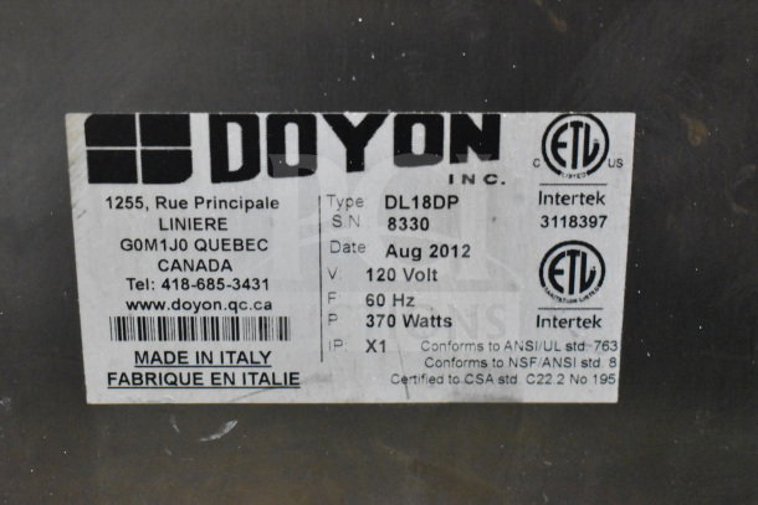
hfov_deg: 35.0
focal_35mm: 57
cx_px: 379
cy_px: 252
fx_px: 1200
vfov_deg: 23.8
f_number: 4.8
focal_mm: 38
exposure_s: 1/60
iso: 11400
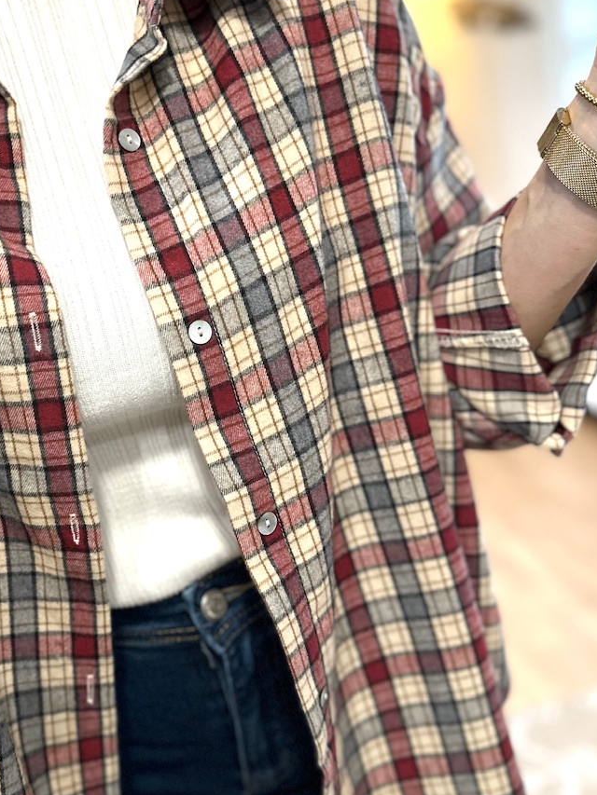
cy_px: 425
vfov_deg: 51.3
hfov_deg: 38.9
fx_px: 828
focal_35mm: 36
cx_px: 169
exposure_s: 1/60
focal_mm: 6.86
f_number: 1.78
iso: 250
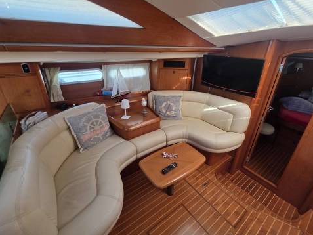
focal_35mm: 15
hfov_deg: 98.2
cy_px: 109
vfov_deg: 81.7
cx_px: 159
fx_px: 136
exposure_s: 1/100
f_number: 1.9
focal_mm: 2.2
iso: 80
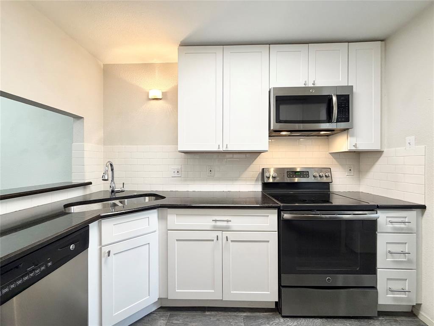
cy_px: 163
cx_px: 217
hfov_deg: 102.1
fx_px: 176
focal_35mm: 14
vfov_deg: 85.7
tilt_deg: -0.4
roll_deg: +0.5
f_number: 2.2
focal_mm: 2.22
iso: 200
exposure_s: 1/120
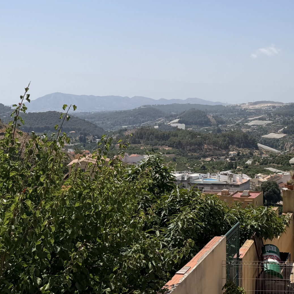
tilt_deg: -2.1
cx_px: 298
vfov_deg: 32.7
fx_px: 500
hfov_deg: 30.3
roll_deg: +0.0
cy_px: 112
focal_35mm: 52
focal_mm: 6.76
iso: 80
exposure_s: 1/8130
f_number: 1.78
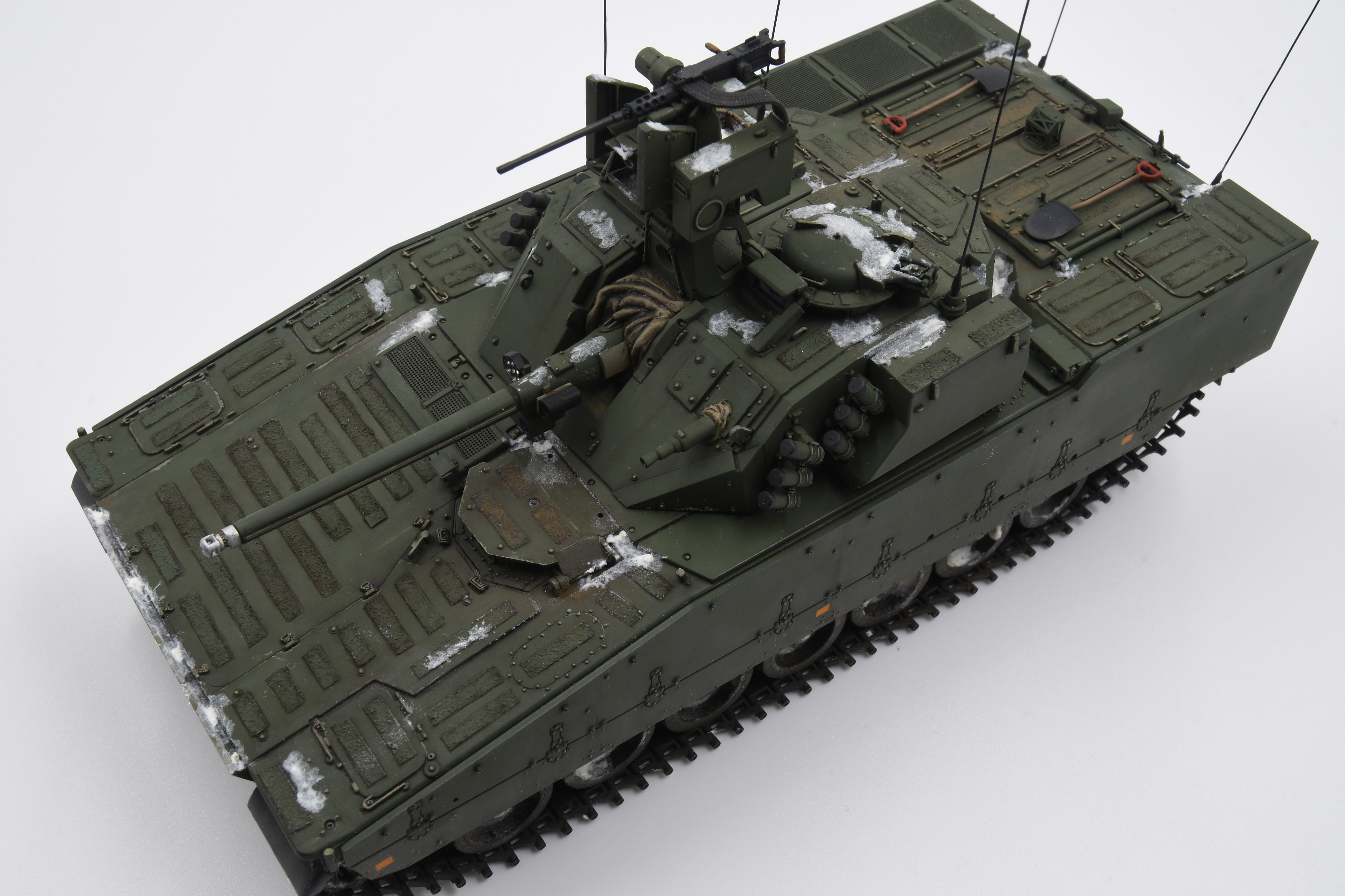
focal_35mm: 45
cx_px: 672
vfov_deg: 29.9
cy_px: 448
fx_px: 1681
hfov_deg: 43.6
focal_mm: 30
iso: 100
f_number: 18
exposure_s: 1/8
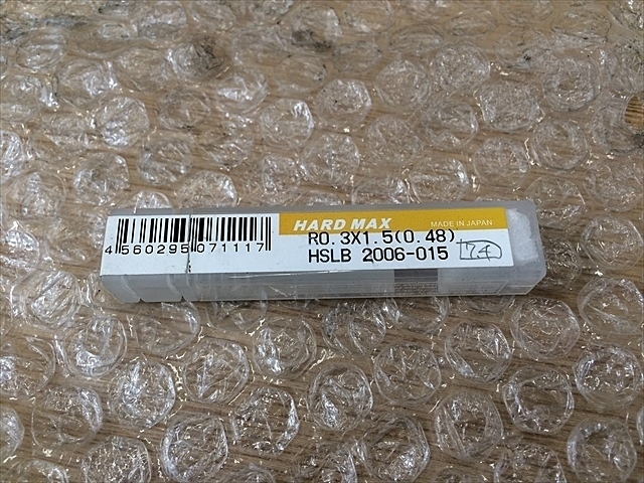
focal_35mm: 29
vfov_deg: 48.2
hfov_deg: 61.7
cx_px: 322
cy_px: 242
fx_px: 540
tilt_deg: -68.5
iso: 40
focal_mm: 4.15
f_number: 2.2
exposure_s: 1/40
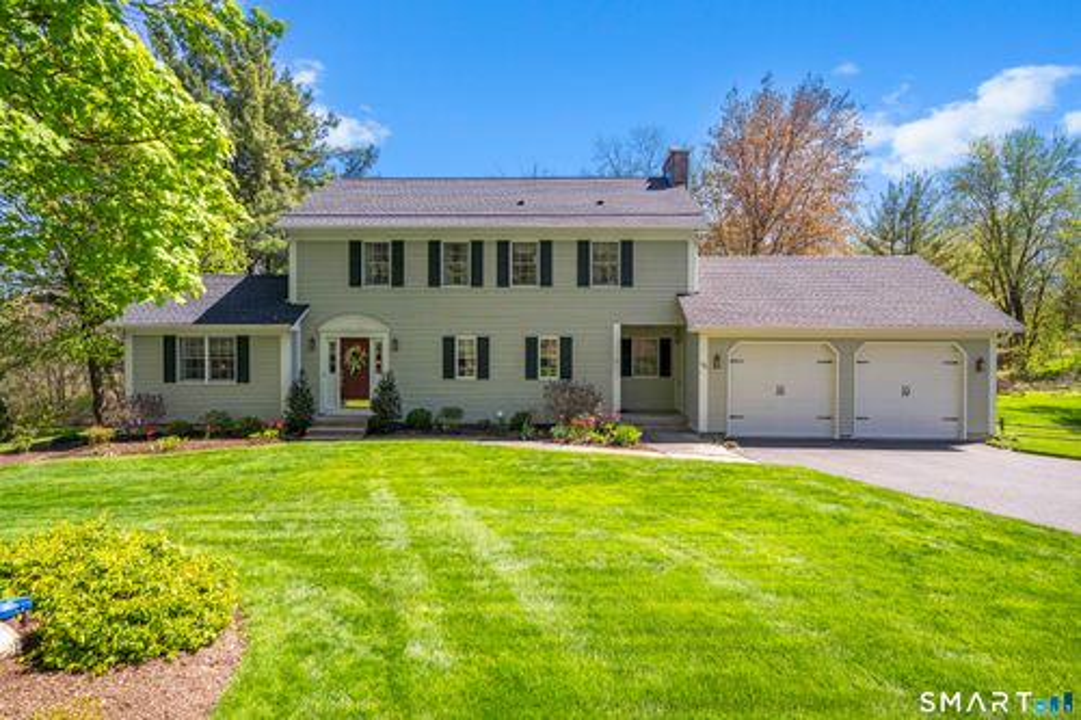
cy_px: 360
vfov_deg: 70.4
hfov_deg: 93.3
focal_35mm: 17
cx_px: 540
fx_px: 510
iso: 320
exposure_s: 1/500
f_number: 7.1
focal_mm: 17
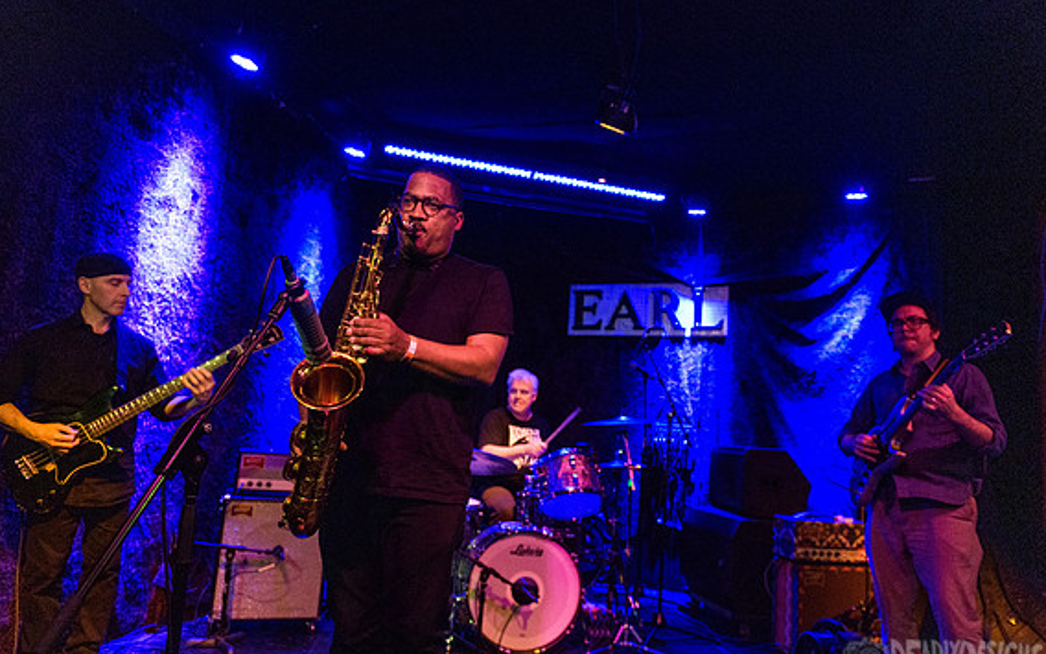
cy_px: 347
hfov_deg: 72.5
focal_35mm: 25
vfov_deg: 49.2
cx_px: 525
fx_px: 713
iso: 6400
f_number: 3.2
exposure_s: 1/80
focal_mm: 24
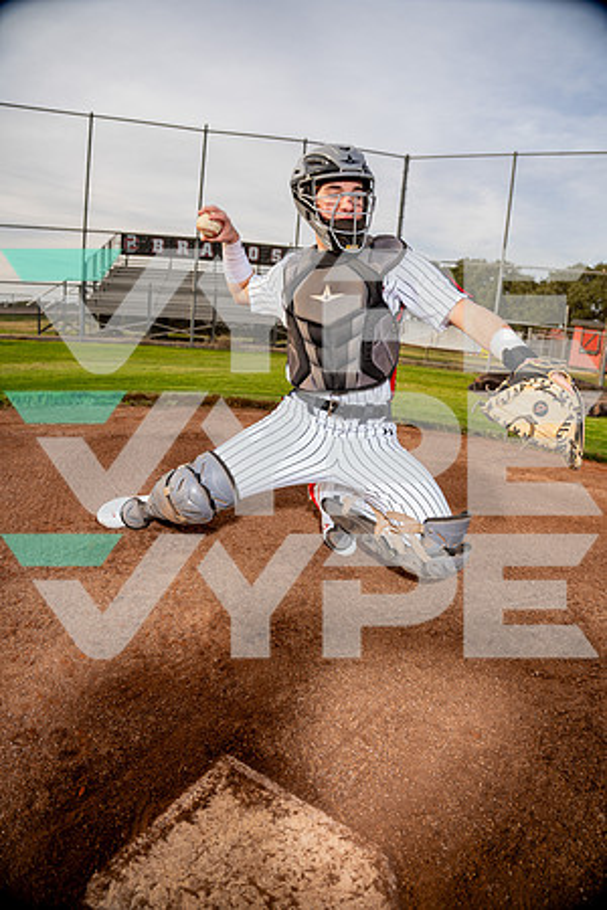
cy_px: 455
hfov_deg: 61.9
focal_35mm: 20
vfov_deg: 84.0
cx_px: 304
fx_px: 506
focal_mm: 20
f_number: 4
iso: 100
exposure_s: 1/250
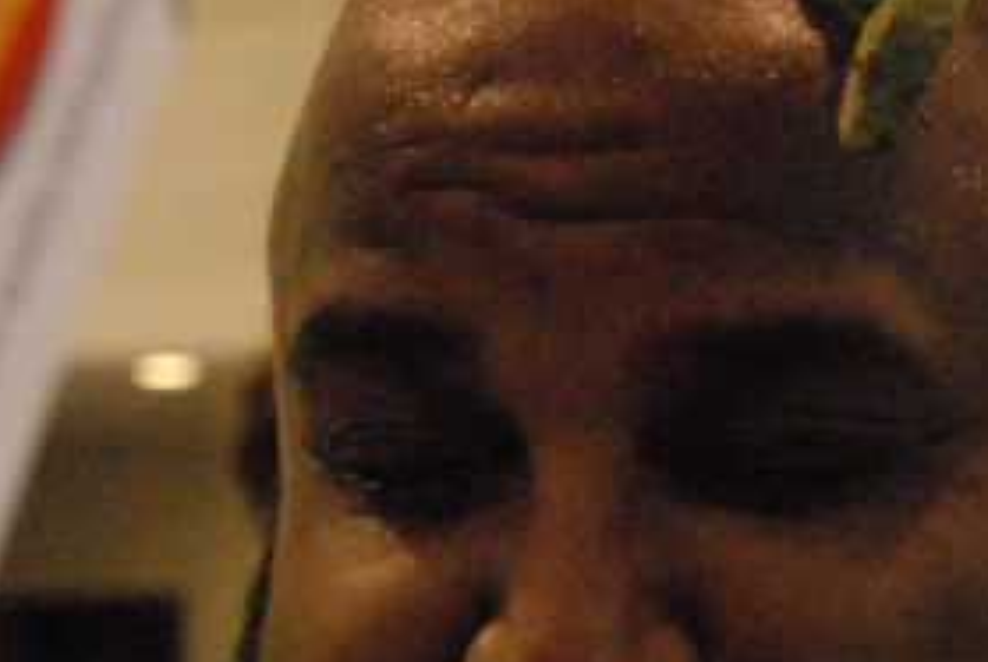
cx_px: 896
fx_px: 4728
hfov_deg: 11.8
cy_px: 547
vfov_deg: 8.0
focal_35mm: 172
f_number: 6.3
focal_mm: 40
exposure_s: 1/160
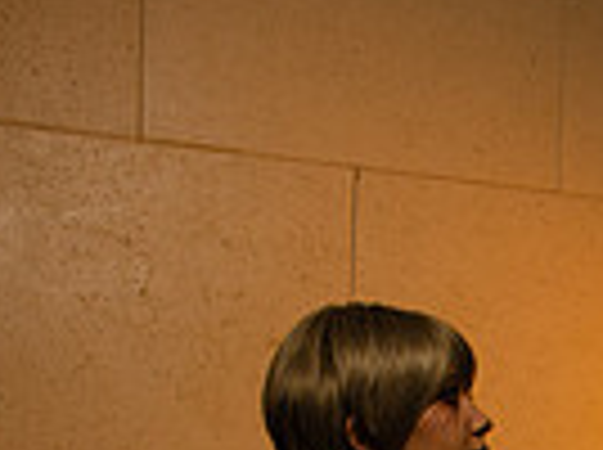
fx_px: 2191
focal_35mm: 126
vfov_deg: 11.1
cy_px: 734
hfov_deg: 15.3
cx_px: 639
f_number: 16
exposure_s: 1/180
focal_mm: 26
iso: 200
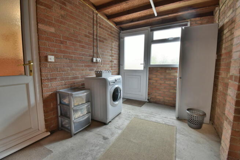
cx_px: 120
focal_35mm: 15
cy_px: 80
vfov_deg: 77.4
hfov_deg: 100.4
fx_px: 100
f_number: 8
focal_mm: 10
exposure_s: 1/2.5
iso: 400
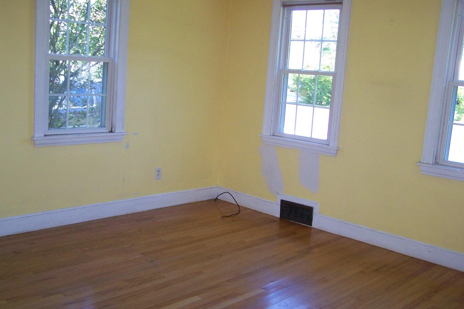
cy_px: 165
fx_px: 515
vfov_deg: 33.4
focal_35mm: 40
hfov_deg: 48.5
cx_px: 230
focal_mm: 6.3
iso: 160
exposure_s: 1/60
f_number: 2.8
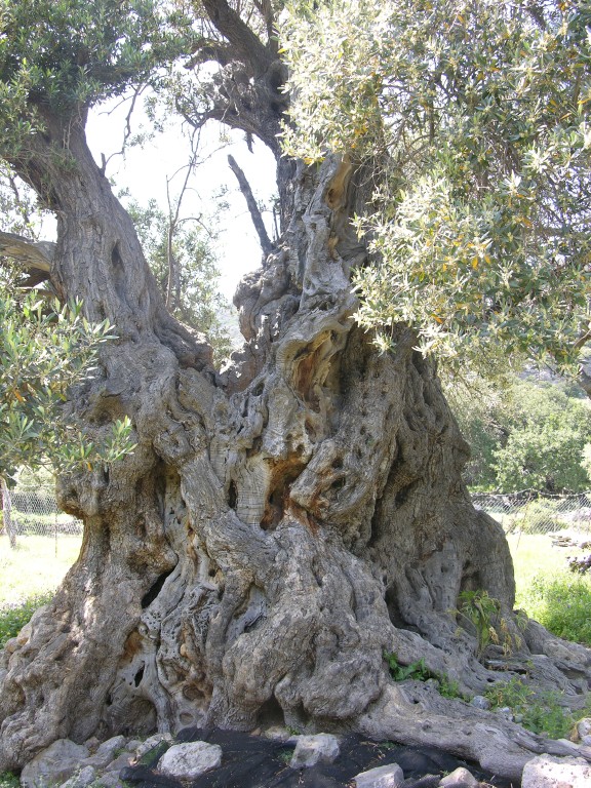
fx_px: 842
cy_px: 394
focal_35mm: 37
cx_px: 296
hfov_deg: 38.7
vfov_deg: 50.1
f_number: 3.6
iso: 50
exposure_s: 1/72.3
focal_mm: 9.5
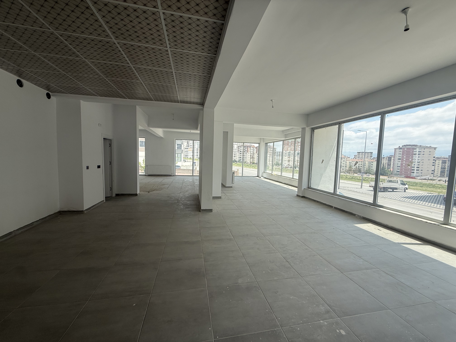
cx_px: 228
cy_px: 171
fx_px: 184
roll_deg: -2.3
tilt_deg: -2.8
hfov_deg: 102.1
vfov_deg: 85.7
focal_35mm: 14
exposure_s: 1/809
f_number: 2.2
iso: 50
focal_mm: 2.22
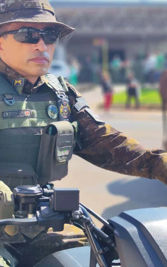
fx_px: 284
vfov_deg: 50.2
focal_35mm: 39
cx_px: 115
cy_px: 113
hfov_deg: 32.4
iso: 143
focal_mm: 7
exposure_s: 1/2000
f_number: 1.7
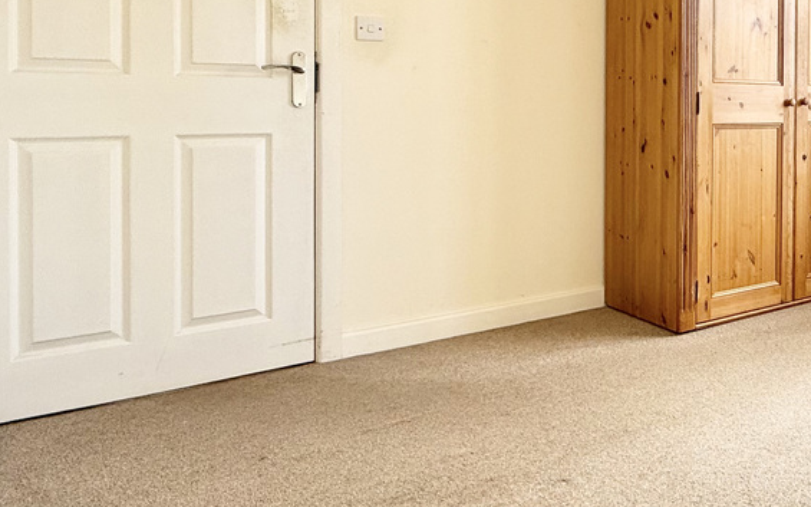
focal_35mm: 35
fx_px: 774
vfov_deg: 35.3
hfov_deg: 46.8
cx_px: 799
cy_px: 112
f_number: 2.2
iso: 64
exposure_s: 1/116
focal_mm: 2.22
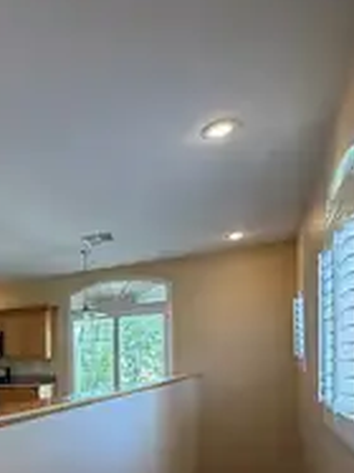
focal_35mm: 30
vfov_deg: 56.4
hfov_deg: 38.9
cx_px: -30
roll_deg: +1.3
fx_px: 410
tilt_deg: -0.3
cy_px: 367
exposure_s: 1/120
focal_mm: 2.22
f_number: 2.2
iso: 320
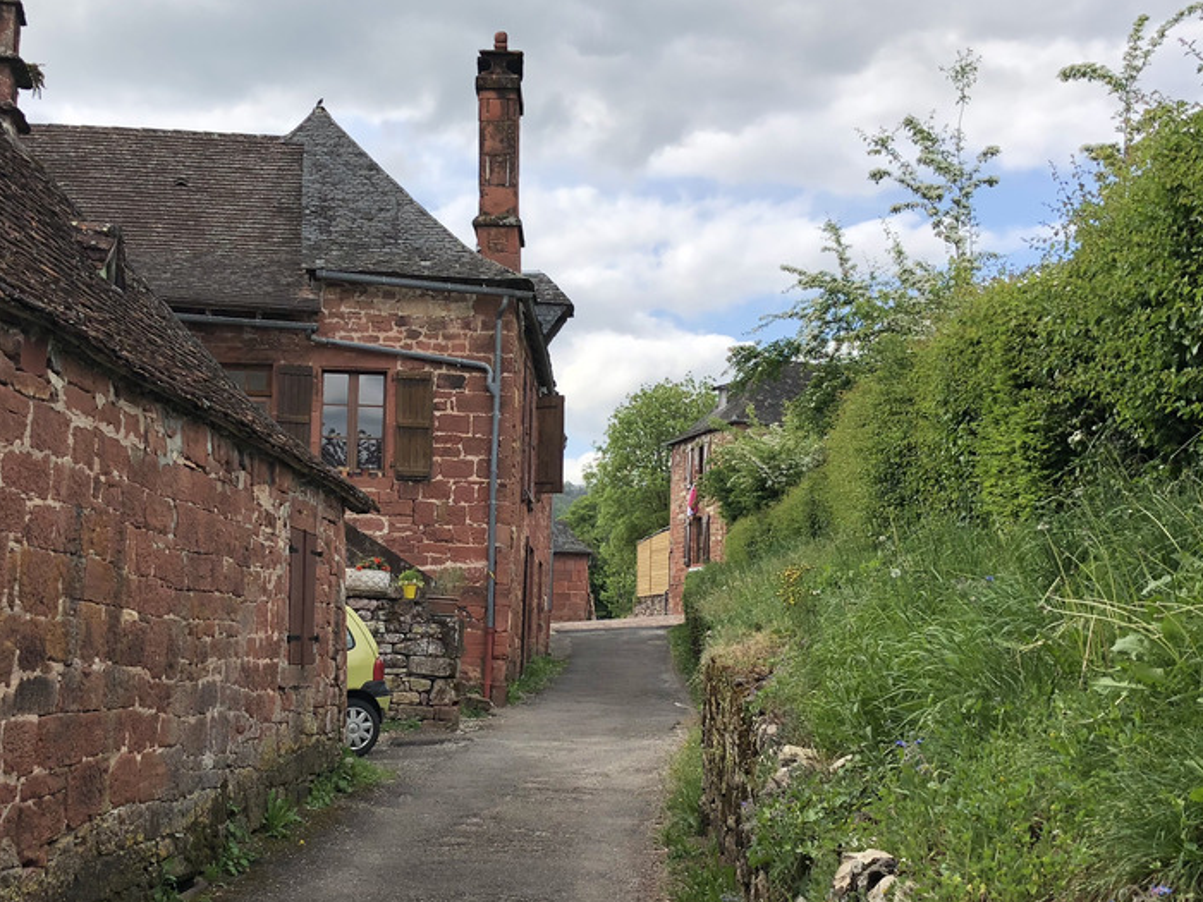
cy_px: 531
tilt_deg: +6.3
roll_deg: -1.2
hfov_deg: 39.5
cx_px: 492
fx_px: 1668
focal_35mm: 48
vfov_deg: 30.2
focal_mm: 4
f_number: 1.8
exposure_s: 1/889
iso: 20
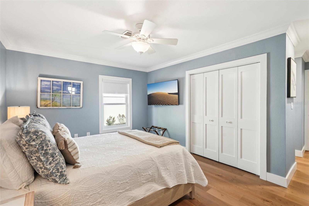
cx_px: 154
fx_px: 137
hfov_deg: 96.7
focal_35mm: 16
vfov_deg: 73.7
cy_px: 103
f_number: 8
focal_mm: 16
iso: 400
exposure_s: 1/10
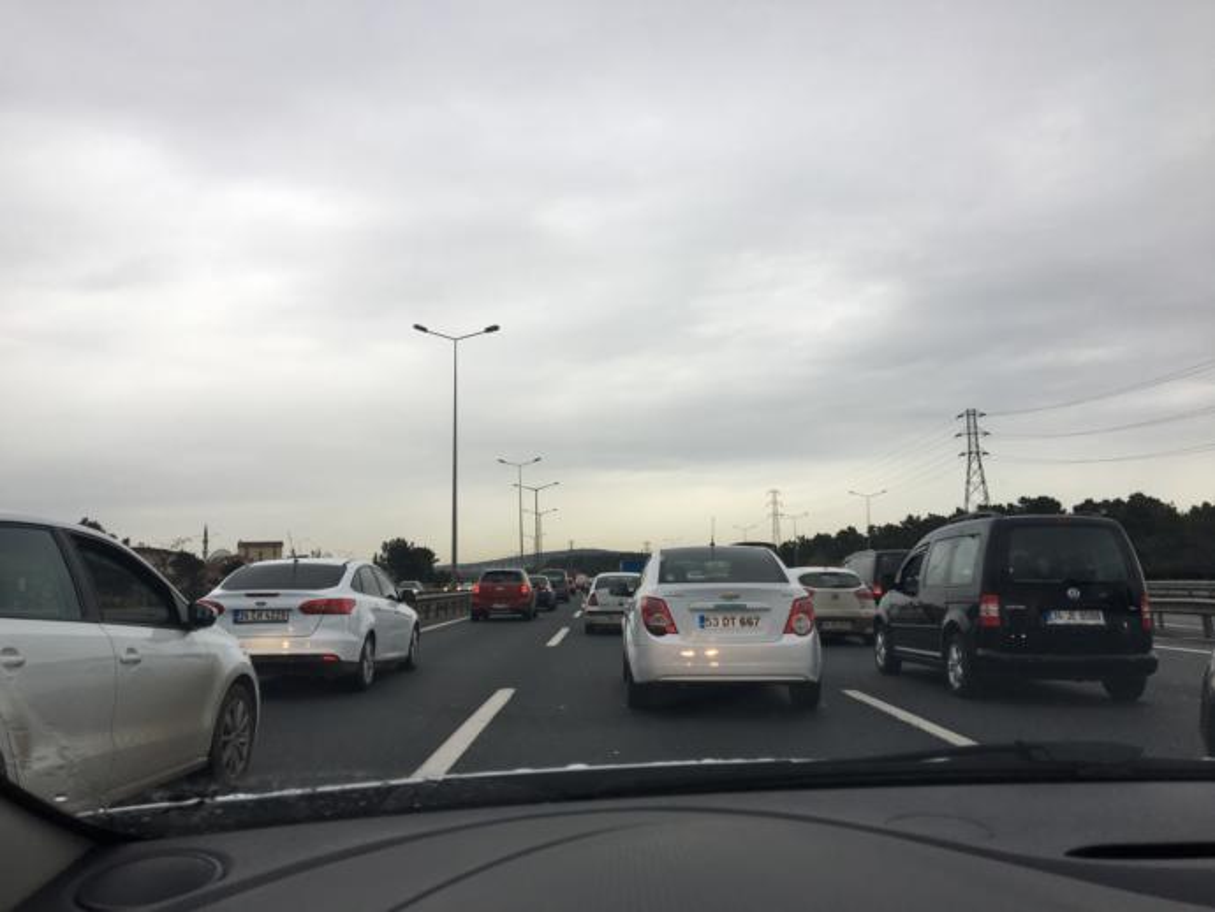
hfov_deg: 61.6
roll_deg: +1.5
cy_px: 456
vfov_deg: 48.3
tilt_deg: +7.6
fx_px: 1018
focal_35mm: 29
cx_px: 608
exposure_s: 1/257
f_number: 2.2
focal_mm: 4.15
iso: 25
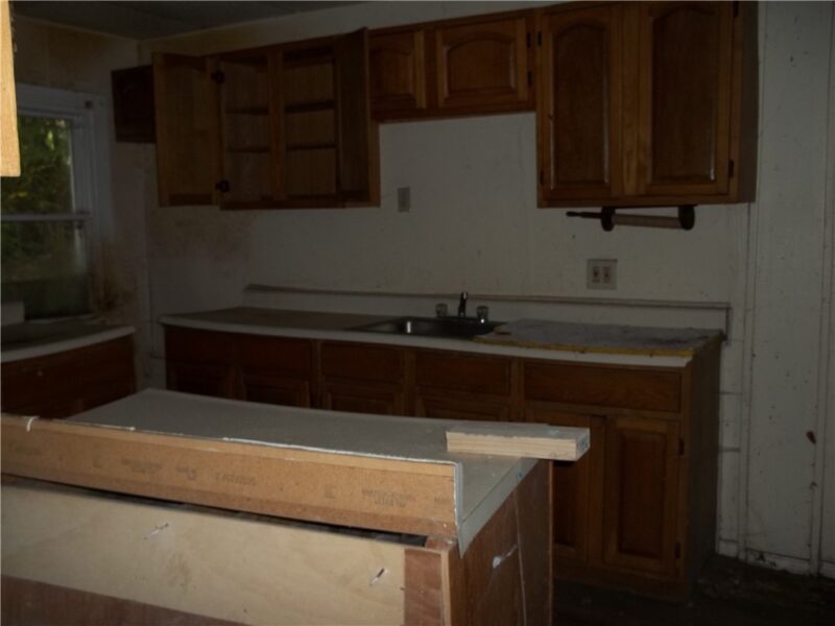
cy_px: 313
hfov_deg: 55.4
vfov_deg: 42.9
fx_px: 796
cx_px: 418
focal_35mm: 33
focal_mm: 5.9
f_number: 3.3
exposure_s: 1/30
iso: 64
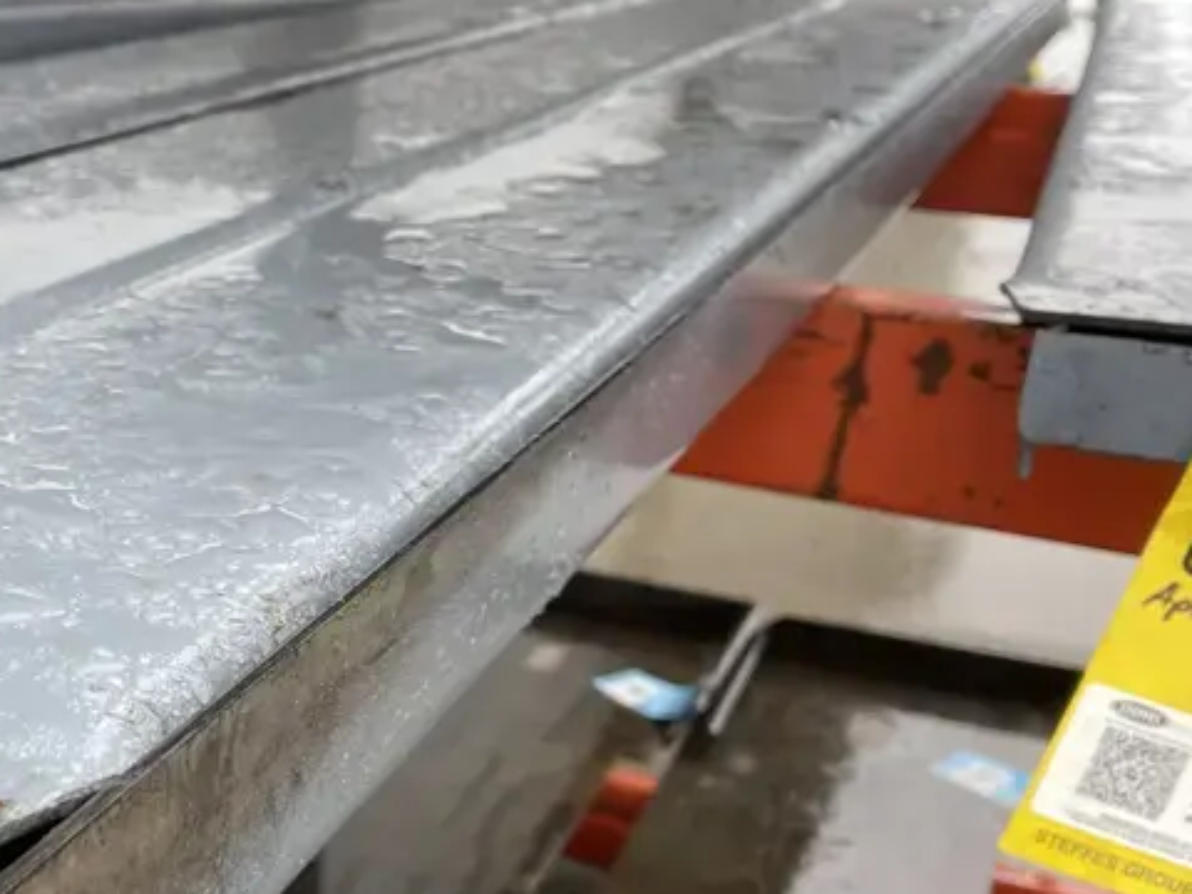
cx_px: 201
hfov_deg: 35.4
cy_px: 670
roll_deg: -0.5
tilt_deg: -21.4
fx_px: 1791
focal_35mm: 52
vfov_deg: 27.6
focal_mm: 5.1
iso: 40
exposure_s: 1/121
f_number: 1.6
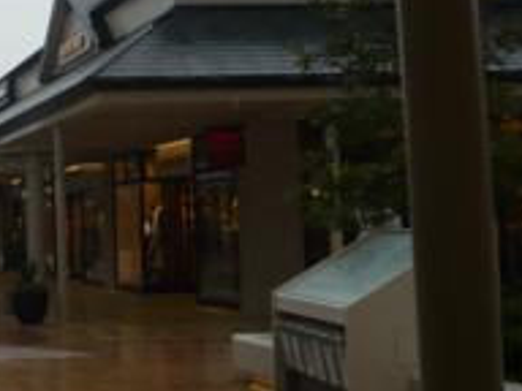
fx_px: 1191
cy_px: 71
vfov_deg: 18.5
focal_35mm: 79
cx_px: 0
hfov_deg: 23.7
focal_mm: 6.2
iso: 100
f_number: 3.2
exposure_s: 1/200
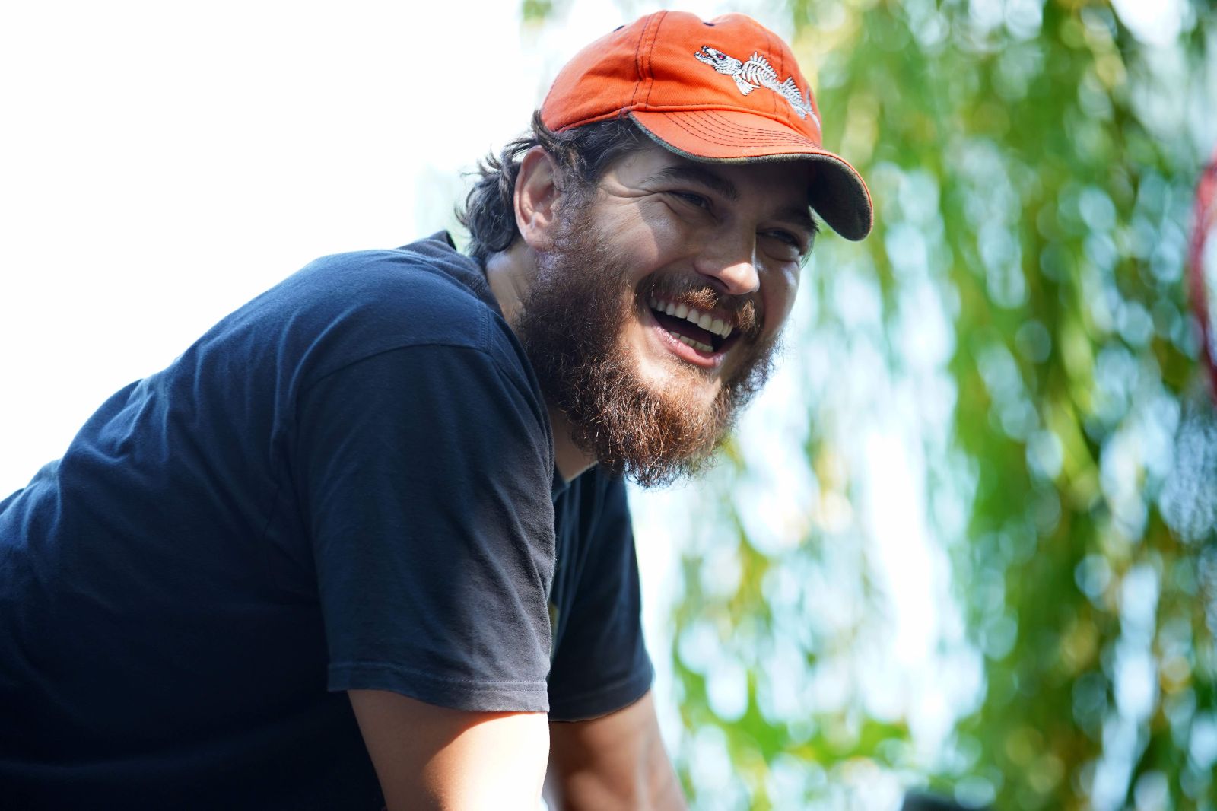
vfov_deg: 8.9
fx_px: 5238
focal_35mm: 155
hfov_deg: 13.3
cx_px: 608
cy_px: 406
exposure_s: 1/250
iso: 500
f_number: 3.2
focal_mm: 155
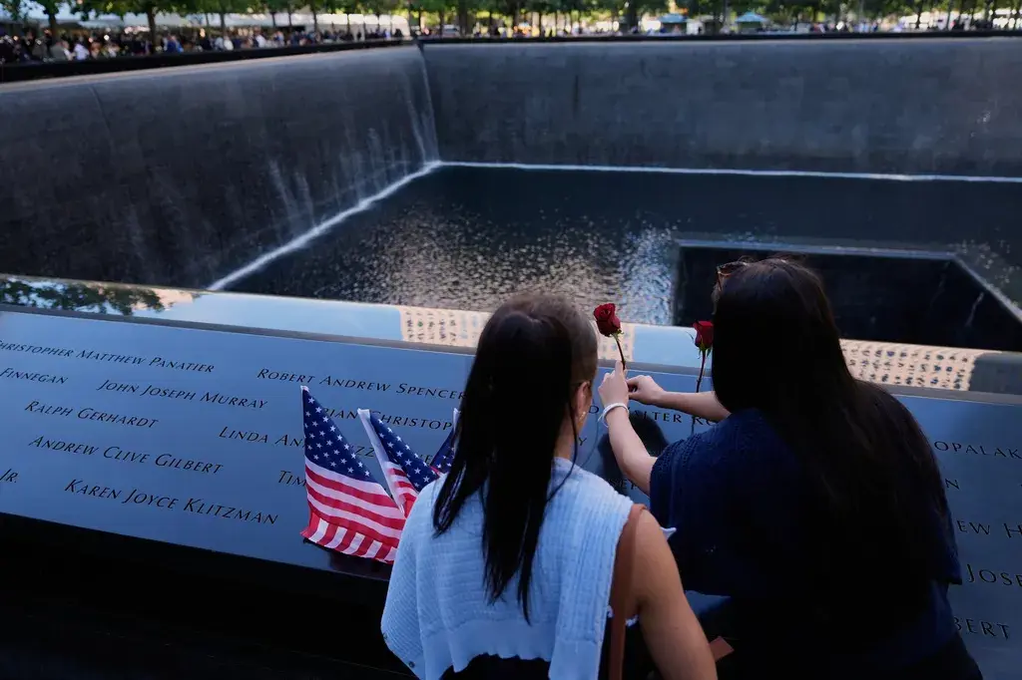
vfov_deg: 51.3
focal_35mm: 25
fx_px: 709
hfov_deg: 71.5
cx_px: 511
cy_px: 340
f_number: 2.8
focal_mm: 25
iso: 400
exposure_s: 1/750
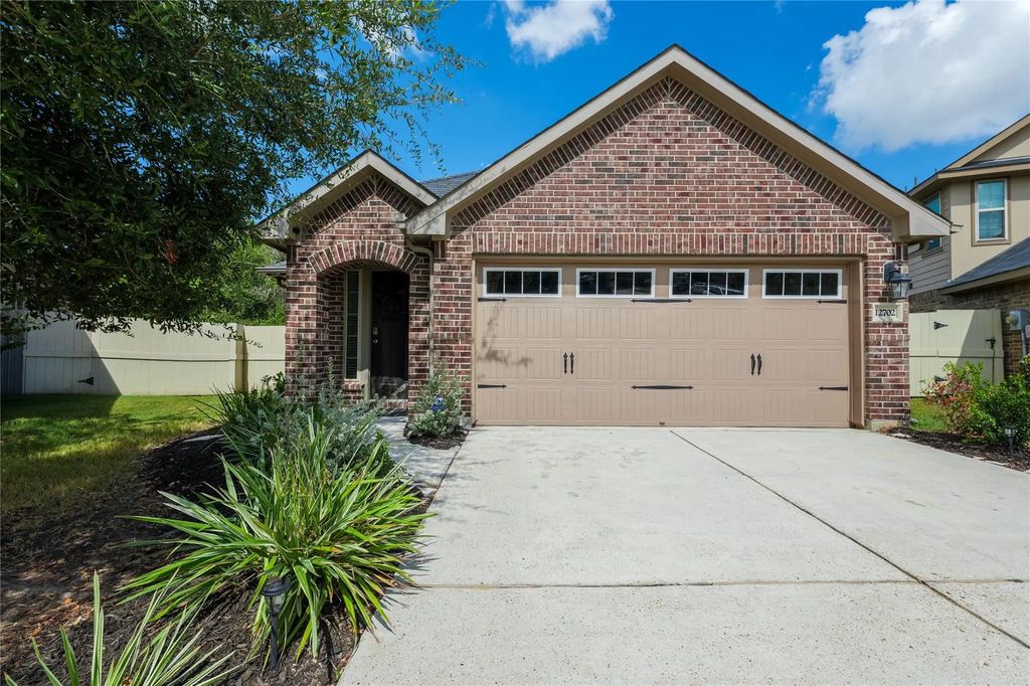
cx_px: 515
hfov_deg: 104.3
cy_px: 343
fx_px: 400
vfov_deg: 81.2
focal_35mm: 14
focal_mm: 14
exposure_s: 1/500
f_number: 8
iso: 100
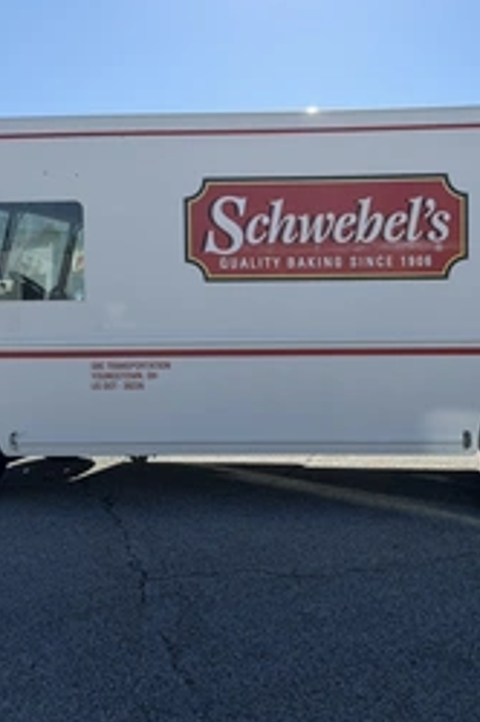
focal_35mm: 40
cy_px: 315
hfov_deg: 32.6
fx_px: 802
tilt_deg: +1.2
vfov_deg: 48.4
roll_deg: +0.4
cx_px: 367
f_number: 1.78
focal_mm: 6.76
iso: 80
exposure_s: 1/5714
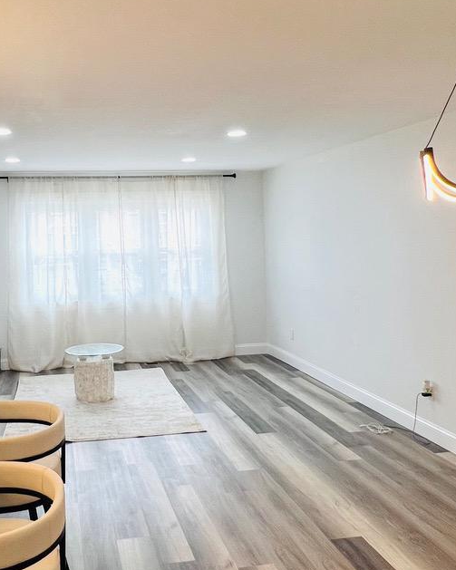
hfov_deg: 46.0
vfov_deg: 56.8
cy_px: 234
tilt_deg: +0.6
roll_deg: +1.6
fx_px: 523
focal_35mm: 31
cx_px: 136
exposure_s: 1/120
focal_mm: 1.57
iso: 80
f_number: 1.8
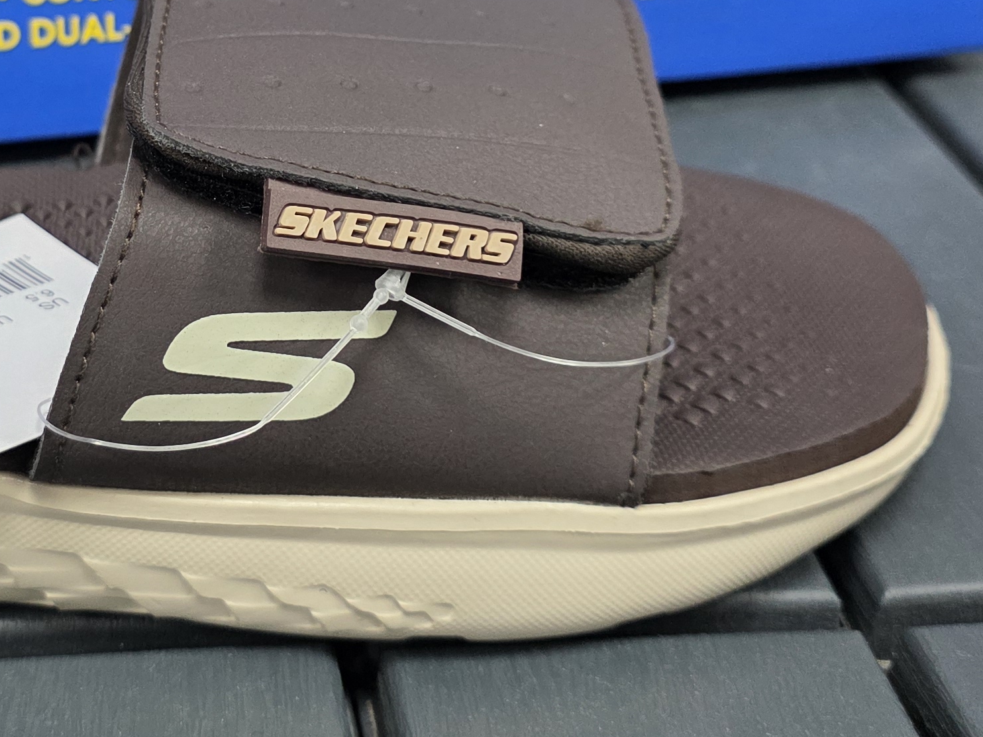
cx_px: 191
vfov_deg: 23.2
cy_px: 115
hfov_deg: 30.4
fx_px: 1761
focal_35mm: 62
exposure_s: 1/100
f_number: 1.7
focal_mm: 6.3
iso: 250
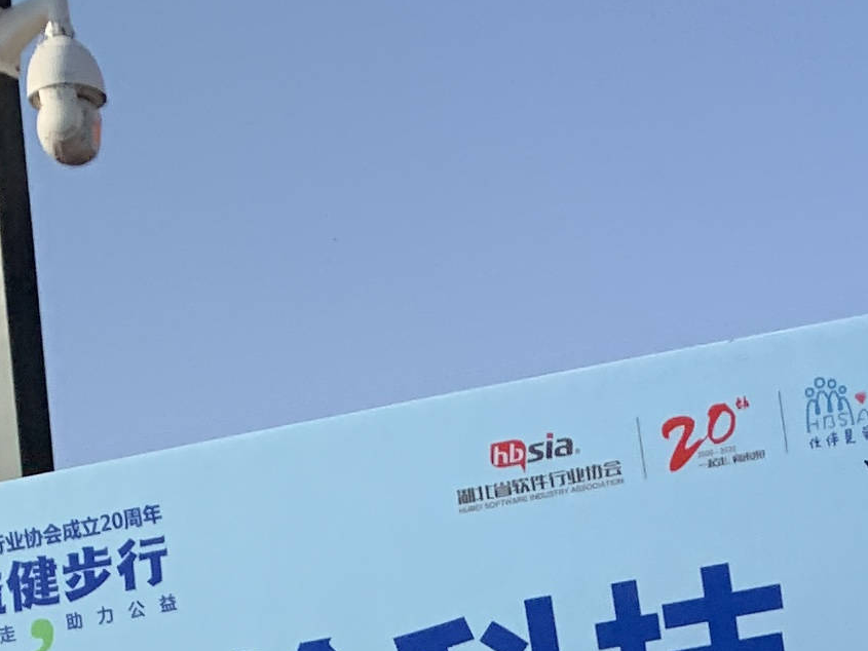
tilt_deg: -10.1
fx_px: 3110
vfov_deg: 9.7
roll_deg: +2.5
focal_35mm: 124
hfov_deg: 15.7
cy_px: 1830
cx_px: 813
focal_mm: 4.25
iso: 25
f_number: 1.8
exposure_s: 1/1953
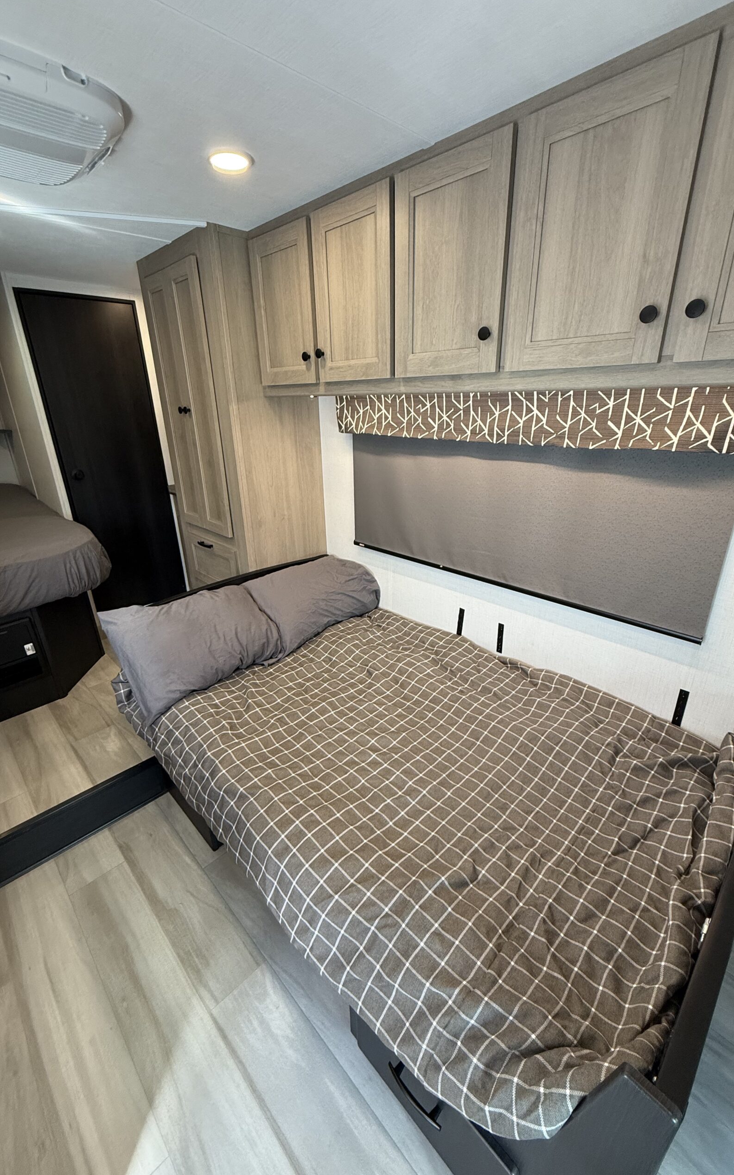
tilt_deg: -21.9
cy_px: 589
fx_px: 480
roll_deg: +1.5
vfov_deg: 101.5
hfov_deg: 74.8
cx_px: 363
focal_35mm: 15
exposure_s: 1/79
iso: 200
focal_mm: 2.22
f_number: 2.2
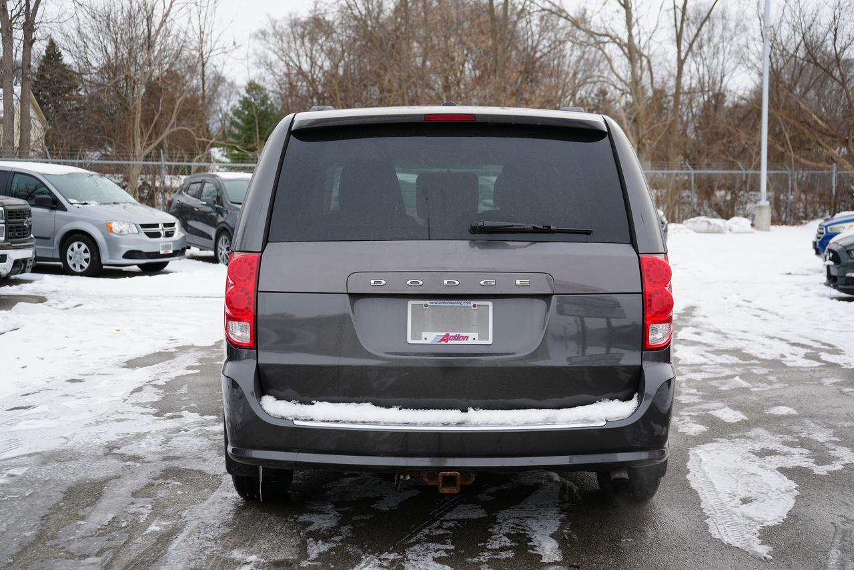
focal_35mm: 47
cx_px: 427
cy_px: 285
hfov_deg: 41.9
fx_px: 1115
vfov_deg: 28.7
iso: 100
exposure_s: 1/200
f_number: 5
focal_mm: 47
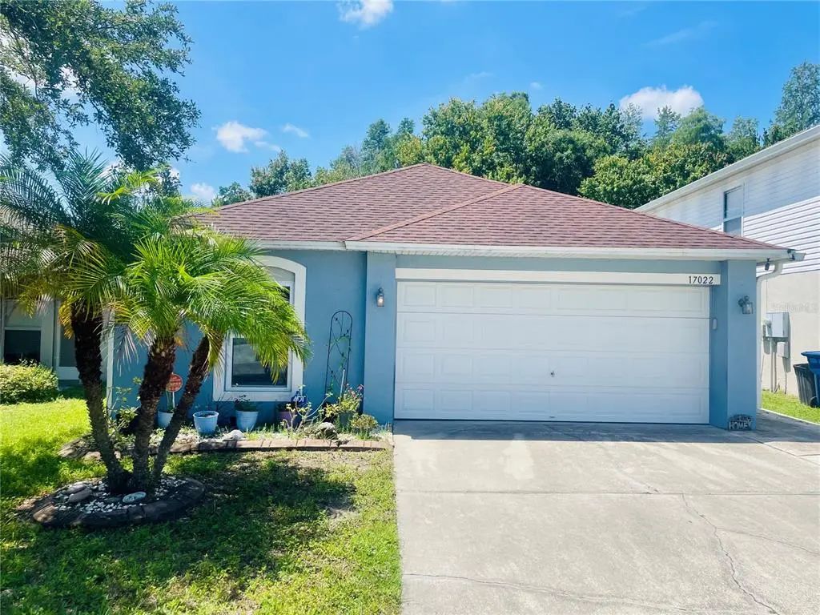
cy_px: 308
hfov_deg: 67.3
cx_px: 410
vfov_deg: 53.1
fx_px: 616
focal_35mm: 26
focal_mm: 4.2
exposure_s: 1/2882
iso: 32
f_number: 1.6
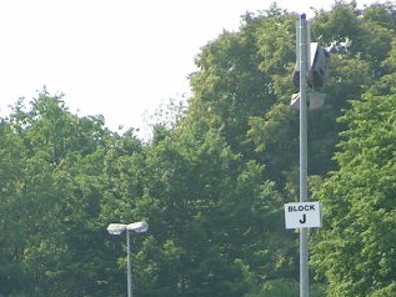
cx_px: 211
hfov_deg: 3.0
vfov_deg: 2.3
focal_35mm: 653
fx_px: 7473
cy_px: 338
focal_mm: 39.6
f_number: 4.5
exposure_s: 1/400
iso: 50
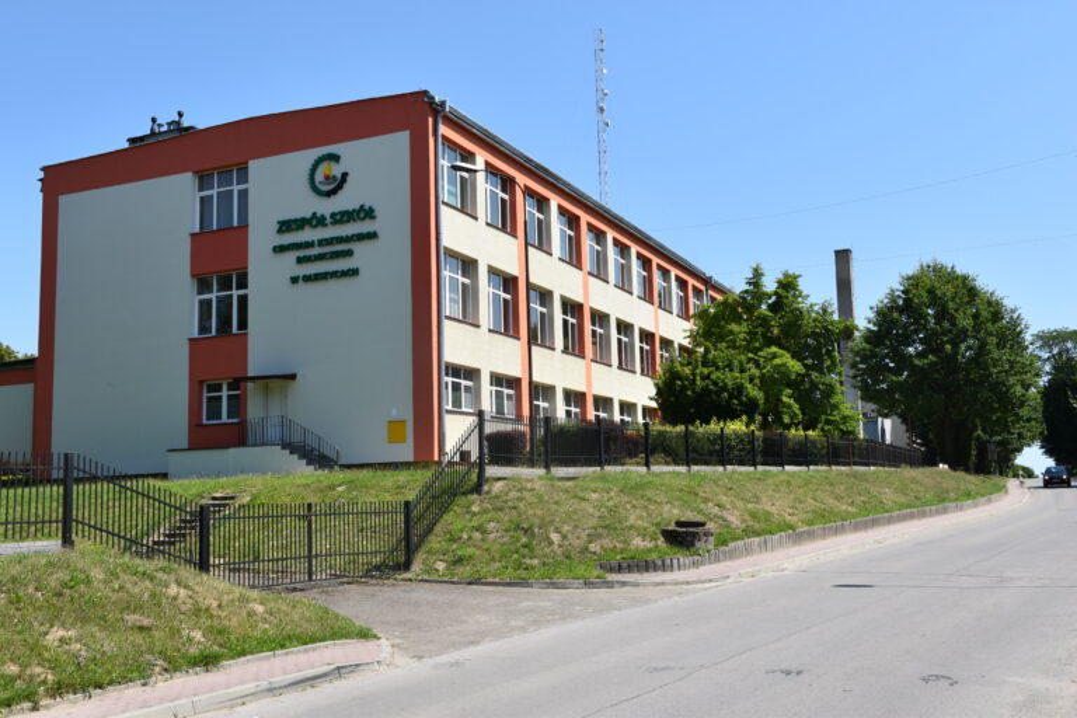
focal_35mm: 36
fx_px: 1077
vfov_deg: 36.9
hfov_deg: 53.1
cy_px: 359
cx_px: 538
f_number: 9
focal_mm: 24
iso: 200
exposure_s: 1/320
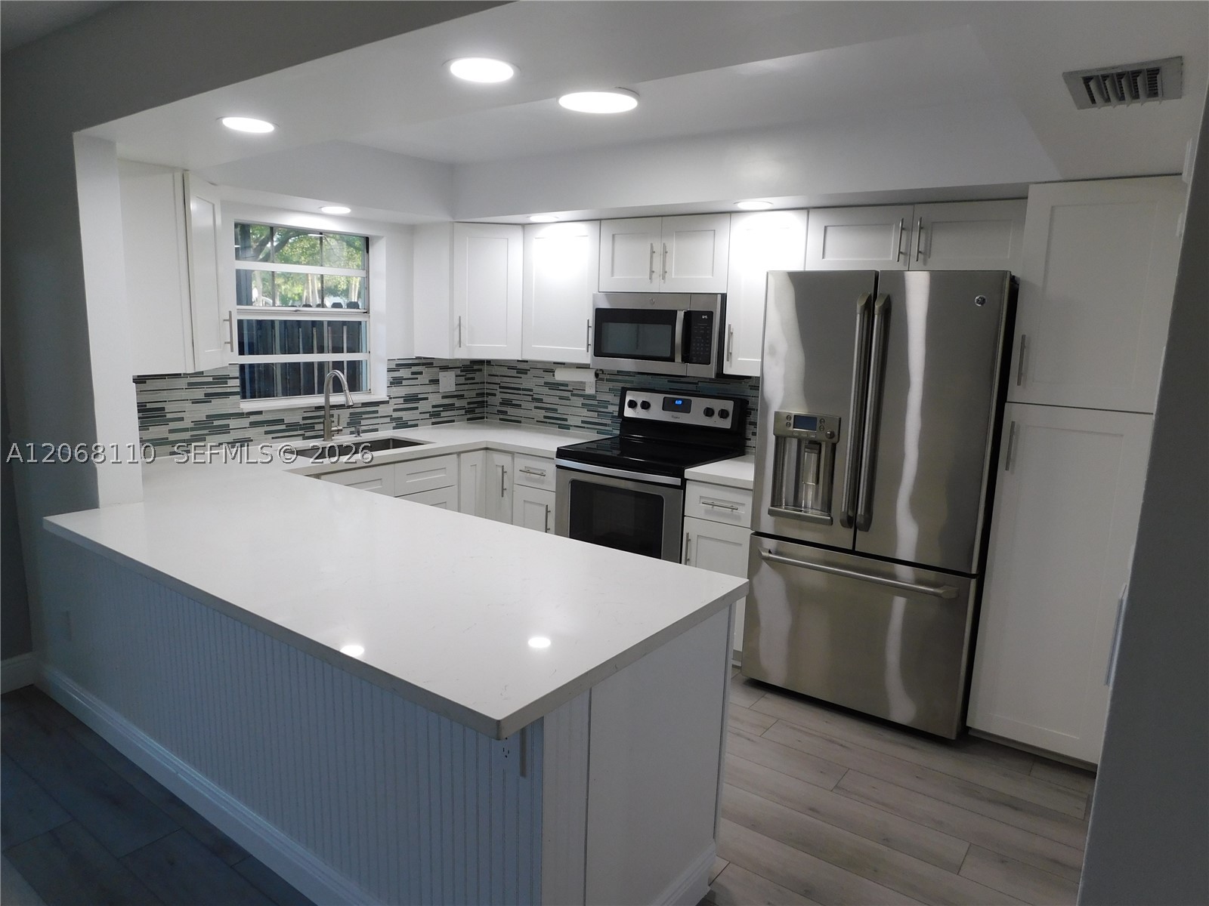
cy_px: 453
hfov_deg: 73.9
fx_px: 803
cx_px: 604
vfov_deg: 58.9
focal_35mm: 23
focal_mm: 4
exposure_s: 1/50
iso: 125
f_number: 3
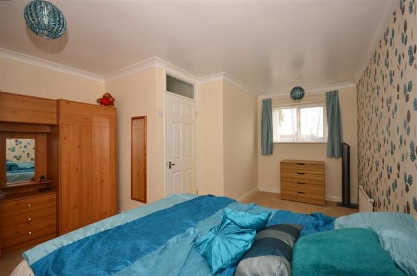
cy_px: 138
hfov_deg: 100.5
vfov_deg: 77.0
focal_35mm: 15
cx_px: 208
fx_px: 173
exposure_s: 1/125
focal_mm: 10
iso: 200
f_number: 5.6
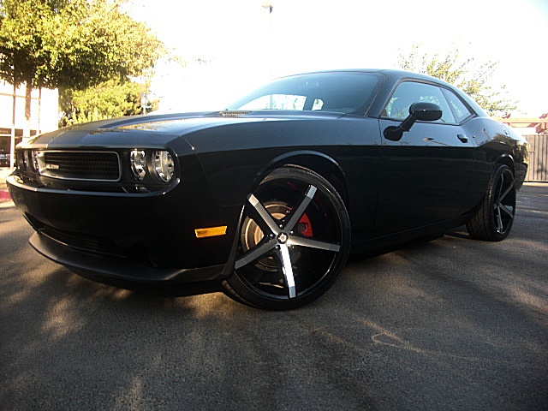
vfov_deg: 39.7
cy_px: 206
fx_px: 570
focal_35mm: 36
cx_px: 274
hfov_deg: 51.4
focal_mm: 6.3
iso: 50
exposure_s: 1/125
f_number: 2.8
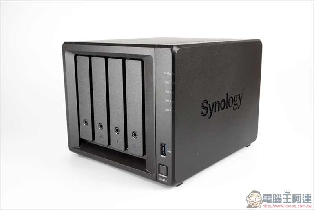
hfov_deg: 49.5
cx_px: 157
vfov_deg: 34.2
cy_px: 105
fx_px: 340
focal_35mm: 39
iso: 200
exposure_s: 1
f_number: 16
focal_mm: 26
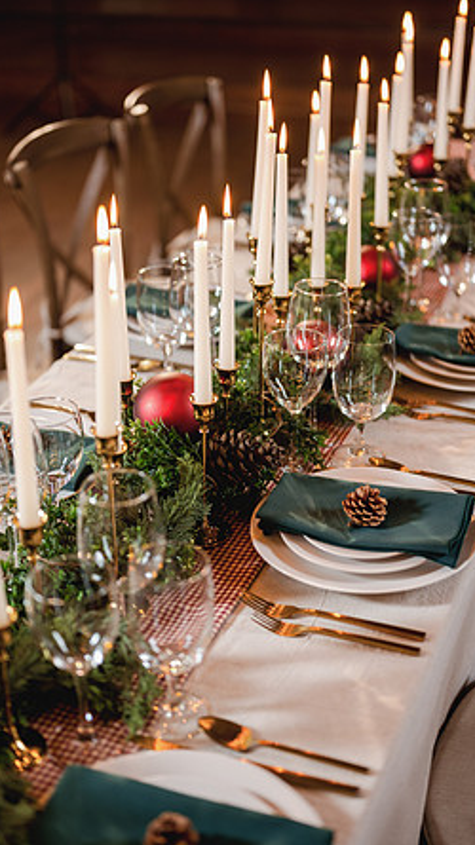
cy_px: 422
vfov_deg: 39.2
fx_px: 1188
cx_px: 215
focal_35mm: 53
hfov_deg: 22.6
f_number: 1.8
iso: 400
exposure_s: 1/125
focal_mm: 50
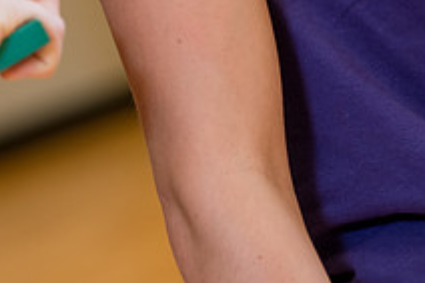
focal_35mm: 279
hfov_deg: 7.4
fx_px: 3291
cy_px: -15
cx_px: 48
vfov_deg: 4.9
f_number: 3.2
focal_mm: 102
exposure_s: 1/160
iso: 500
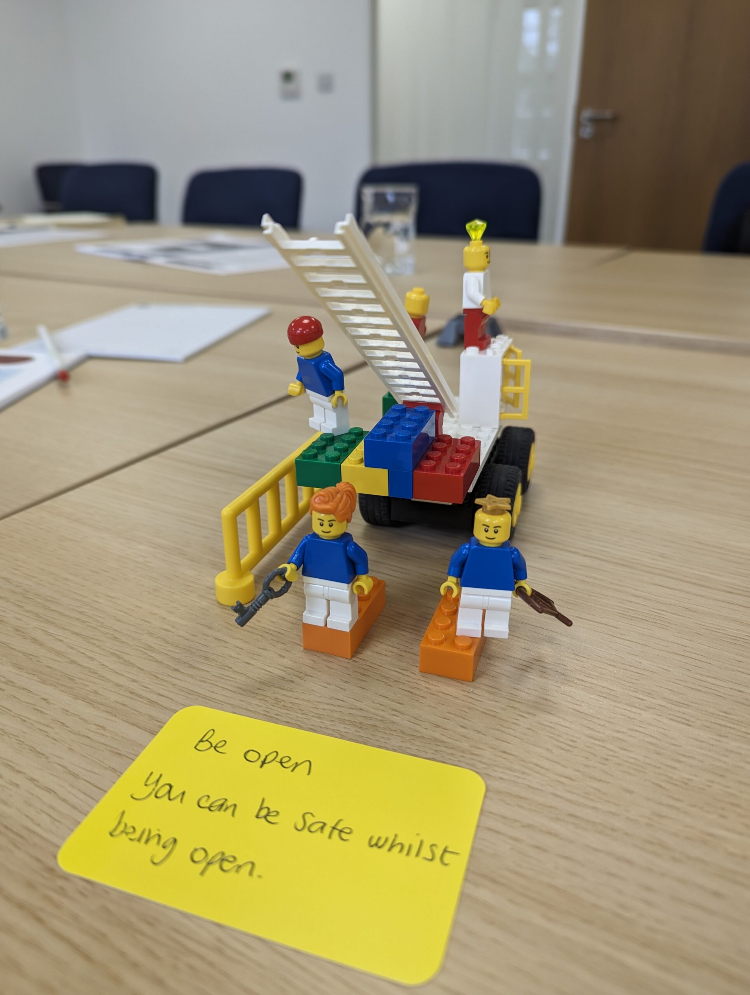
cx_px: 375
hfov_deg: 56.9
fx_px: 691
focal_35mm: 24
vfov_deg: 71.5
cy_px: 498
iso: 69
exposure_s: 1/100
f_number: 1.85
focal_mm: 6.81
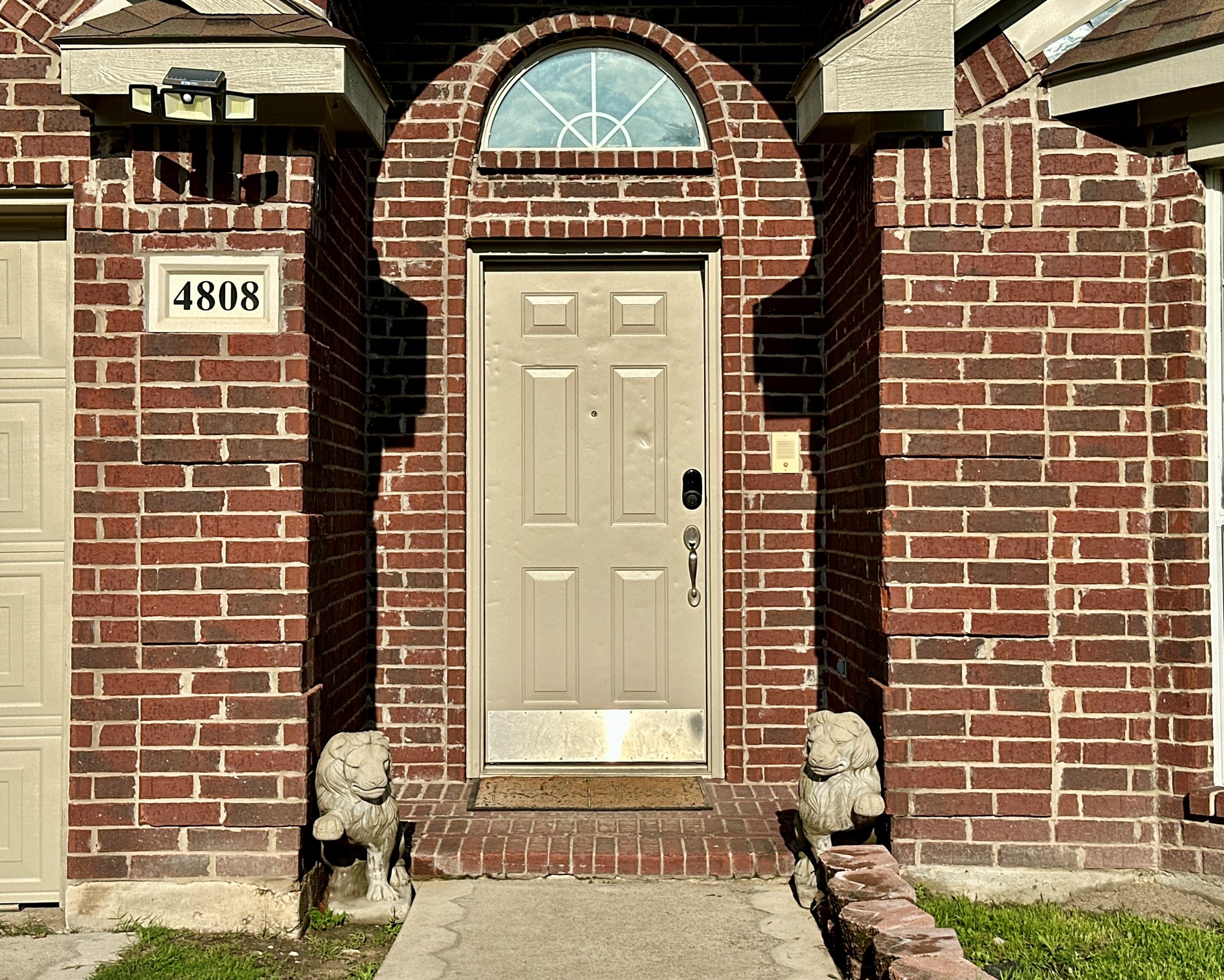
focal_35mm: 51
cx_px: 575
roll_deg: +0.4
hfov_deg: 36.6
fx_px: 1848
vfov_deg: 29.7
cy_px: 481
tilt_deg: +1.4
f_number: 1.78
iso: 64
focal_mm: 6.86
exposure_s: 1/5263
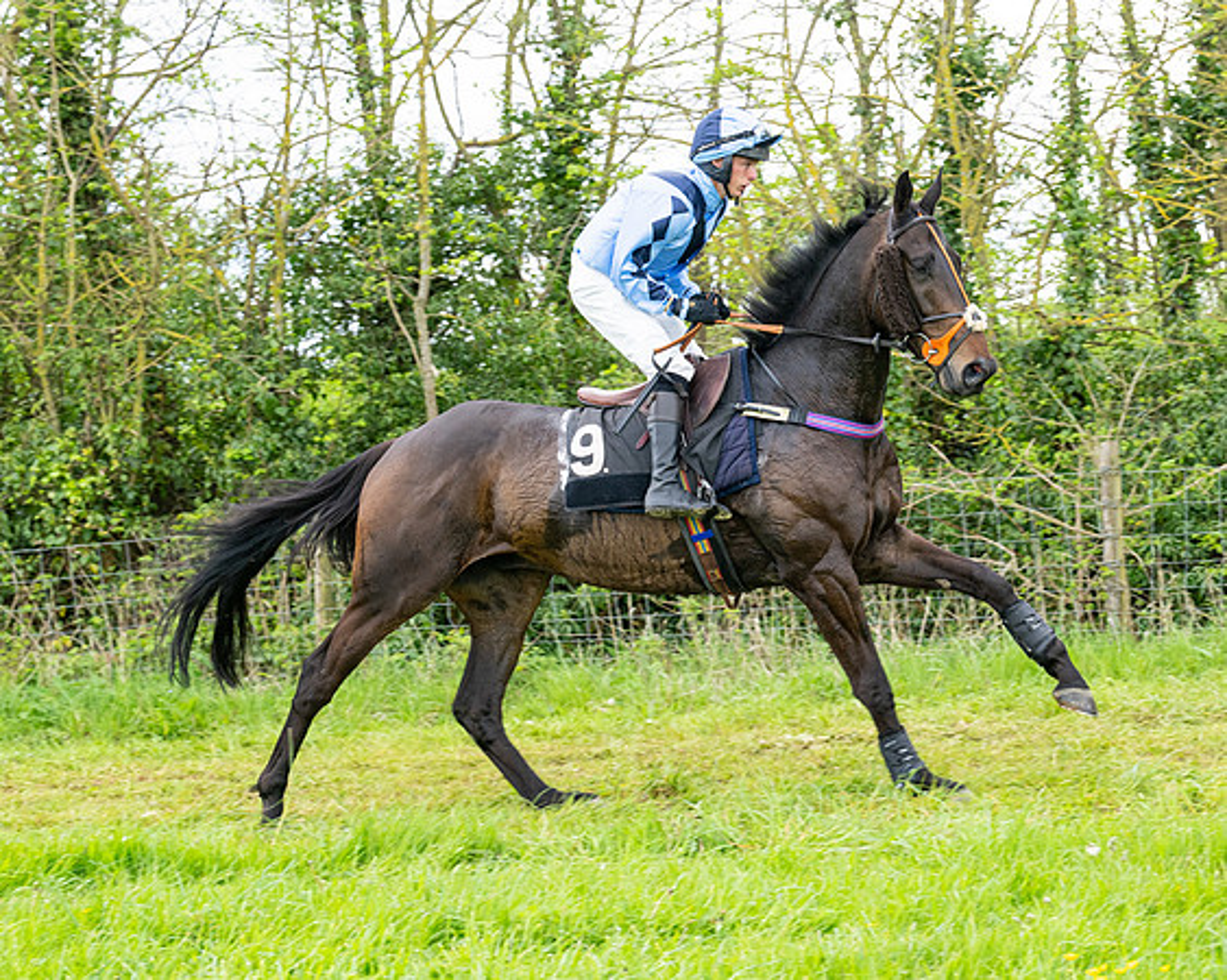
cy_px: 461
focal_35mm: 104
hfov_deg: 18.4
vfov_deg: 14.7
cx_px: 607
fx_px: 3789
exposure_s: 1/640
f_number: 5
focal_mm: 70
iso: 400
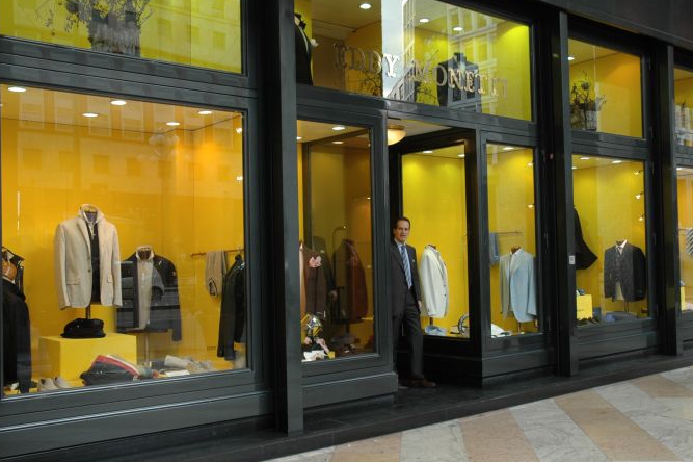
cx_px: 333
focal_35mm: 41
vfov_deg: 32.9
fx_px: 780
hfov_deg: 47.9
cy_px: 236
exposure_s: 1/100
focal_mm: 25
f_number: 5.6
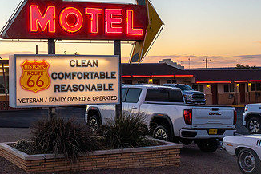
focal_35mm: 65
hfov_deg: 30.2
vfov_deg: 20.8
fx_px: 472
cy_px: 47
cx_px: 55
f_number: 5.6
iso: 250
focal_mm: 13.34
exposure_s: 1/160
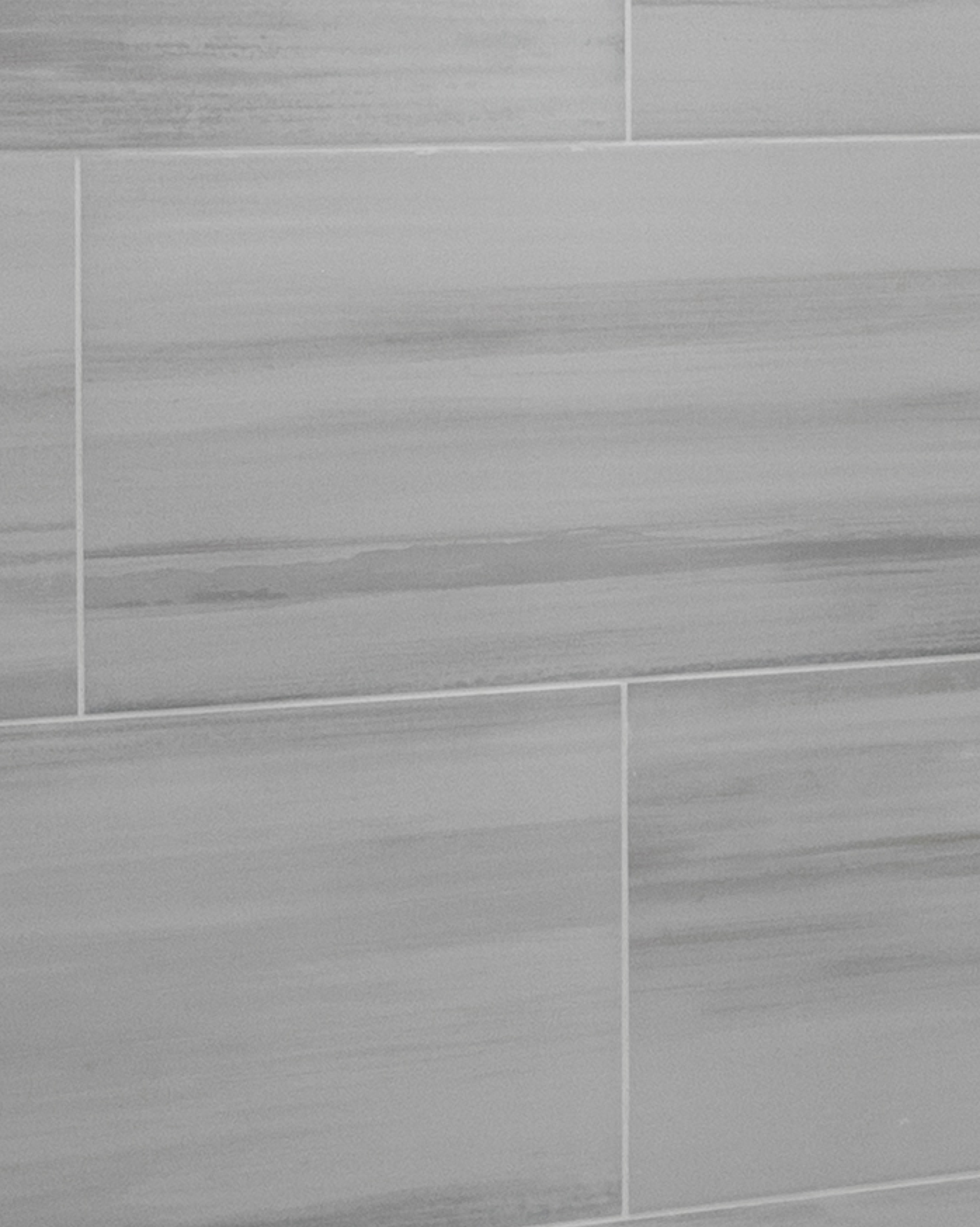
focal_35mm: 91
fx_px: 3300
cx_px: 750
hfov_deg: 16.8
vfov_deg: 20.5
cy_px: 52
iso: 400
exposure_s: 1/6
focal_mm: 14
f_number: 8
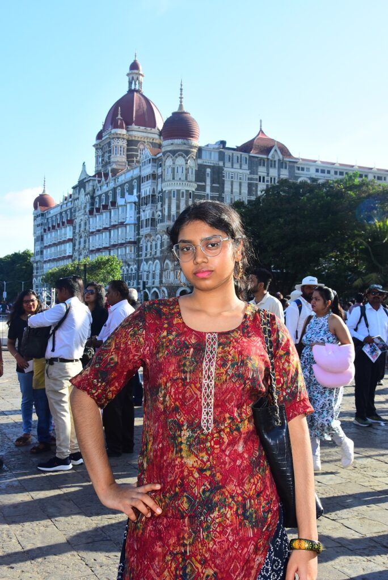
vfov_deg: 46.4
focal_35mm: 42
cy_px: 290
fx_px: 678
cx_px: 194
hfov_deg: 31.9
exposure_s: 1/200
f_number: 9
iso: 250
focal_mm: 28
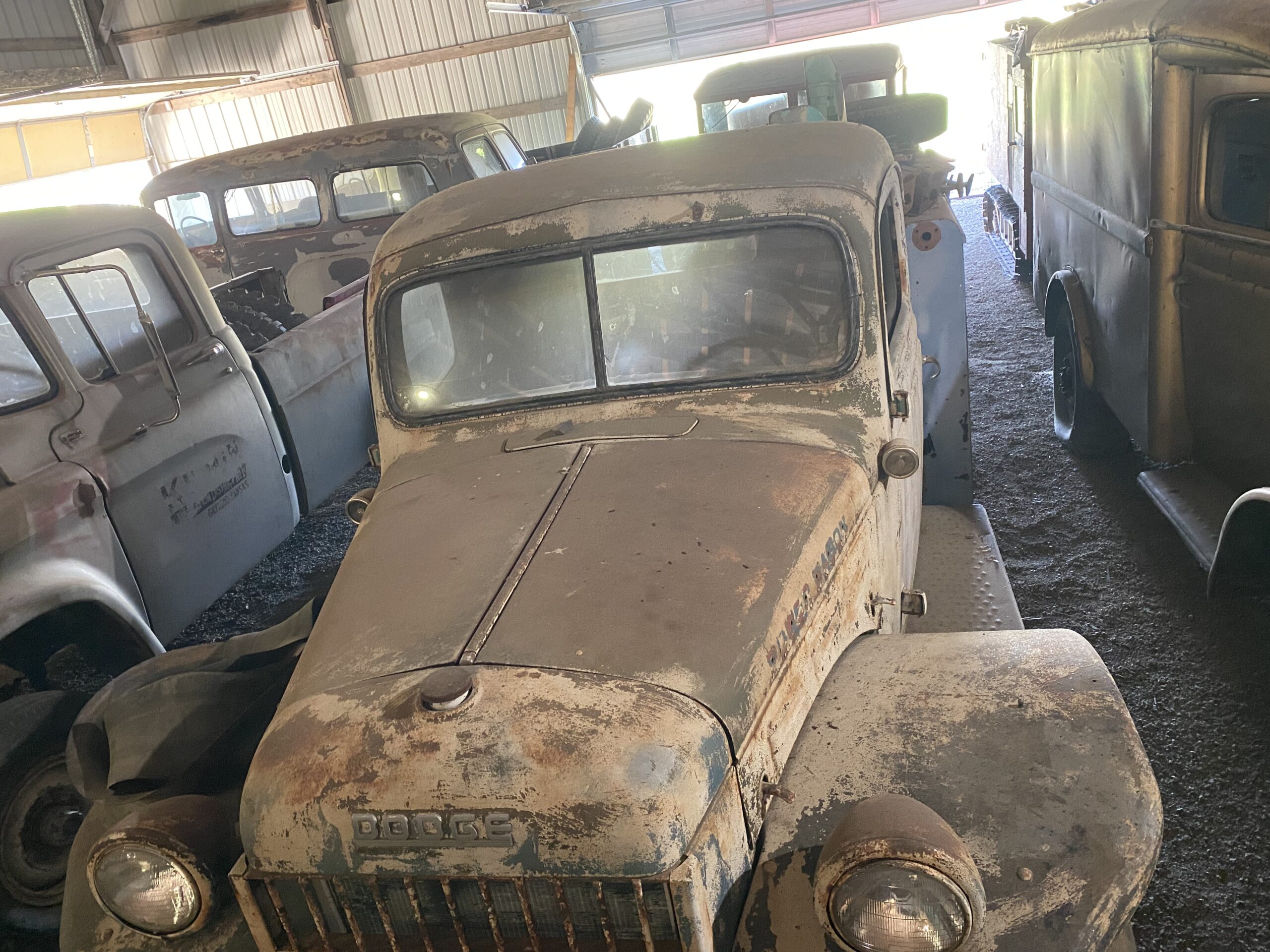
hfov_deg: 67.3
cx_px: 635
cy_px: 476
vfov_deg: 53.1
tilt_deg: -22.3
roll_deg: +9.9
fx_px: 954
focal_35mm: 26
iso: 500
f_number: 1.8
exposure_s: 1/60
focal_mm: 4.25
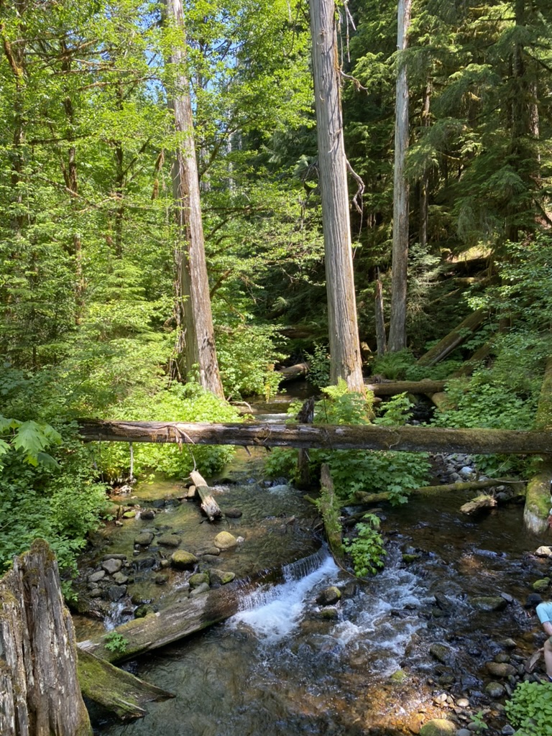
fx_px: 553
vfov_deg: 67.3
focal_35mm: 26
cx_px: 276
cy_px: 368
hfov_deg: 53.1
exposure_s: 1/260
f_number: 1.8
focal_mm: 4.25
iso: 32
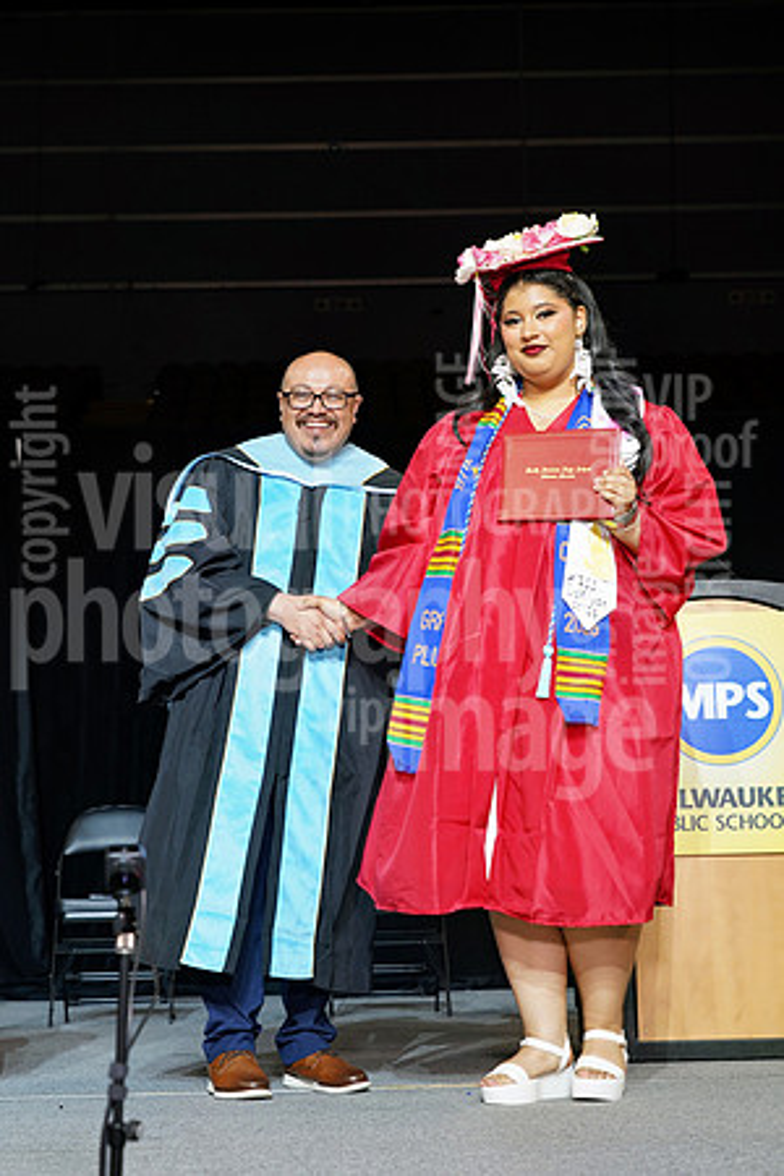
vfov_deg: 33.4
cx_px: 392
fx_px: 1960
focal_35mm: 60
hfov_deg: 22.6
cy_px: 588
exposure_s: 1/80
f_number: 5.6
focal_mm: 60
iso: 500
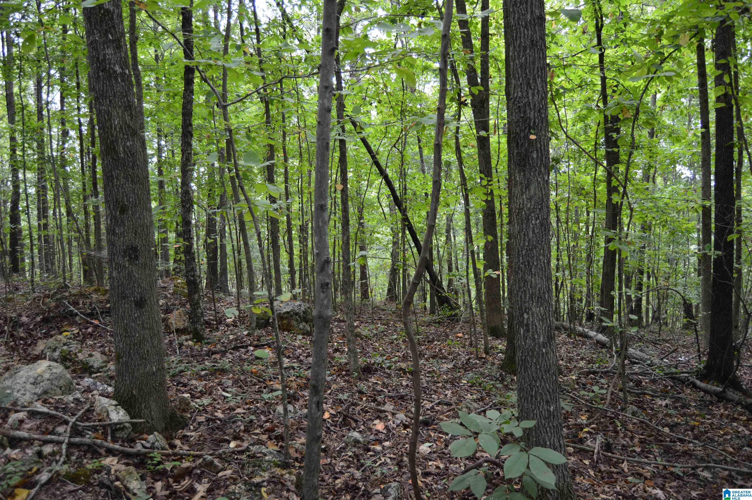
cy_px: 250
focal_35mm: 27
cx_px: 376
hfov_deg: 67.4
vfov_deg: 47.8
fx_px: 563
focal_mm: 18
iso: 400
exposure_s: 1/100
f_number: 3.5
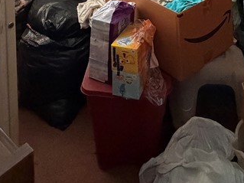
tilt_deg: -3.6
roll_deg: -0.2
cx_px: 151
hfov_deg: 41.8
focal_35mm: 45
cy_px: -108
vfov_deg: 23.7
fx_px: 317
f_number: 2.2
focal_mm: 2.22
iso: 1000
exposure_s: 1/60
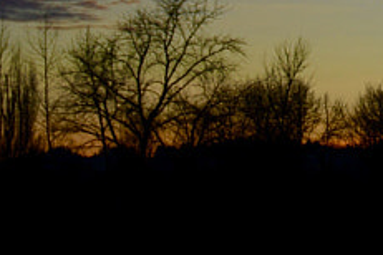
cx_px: 890
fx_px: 1915
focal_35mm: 180
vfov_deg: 7.6
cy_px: 141
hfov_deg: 10.1
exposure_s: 1/160
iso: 100
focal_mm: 26
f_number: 6.3
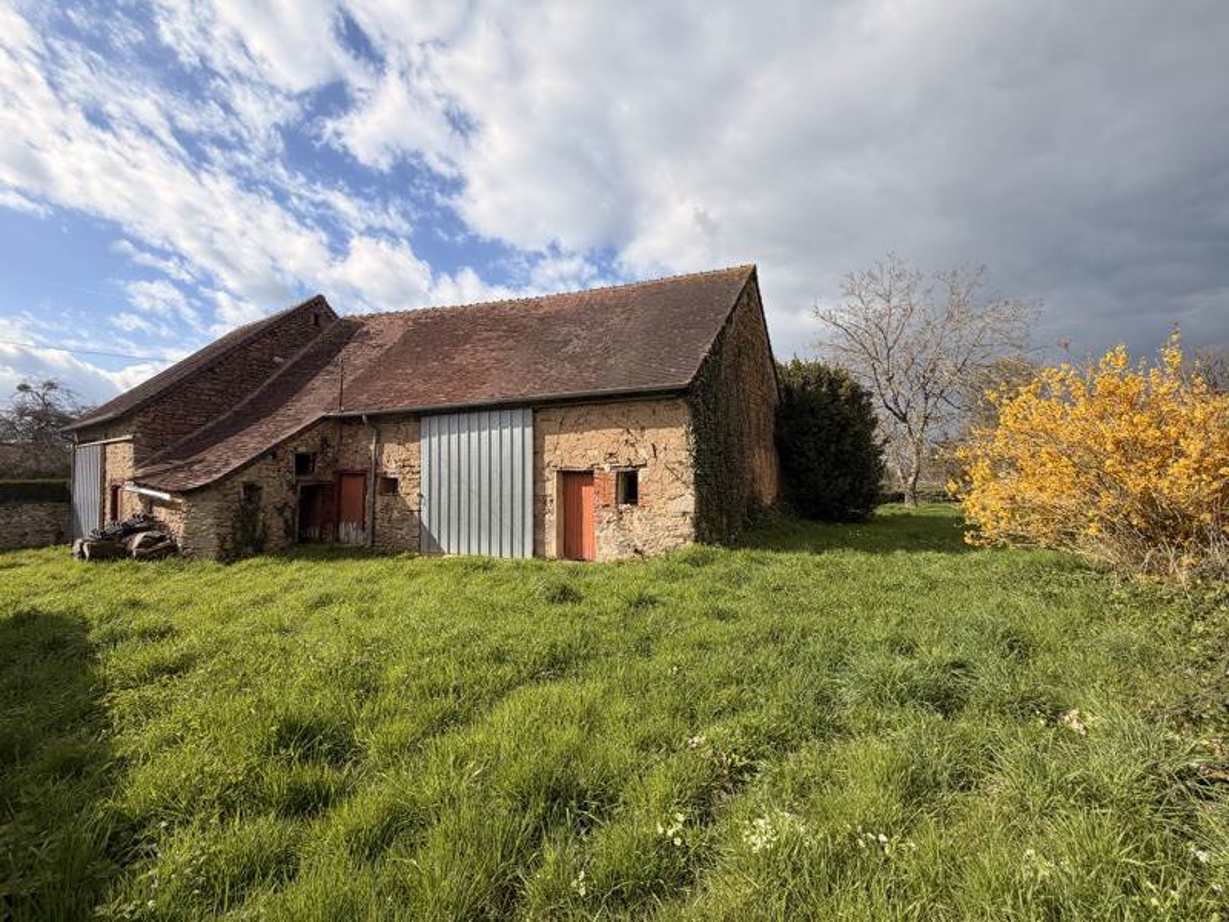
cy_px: 461
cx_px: 614
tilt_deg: +3.3
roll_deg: +0.6
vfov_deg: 85.7
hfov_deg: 102.1
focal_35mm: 14
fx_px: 497
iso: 20
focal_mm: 2.22
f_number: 2.2
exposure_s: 1/914
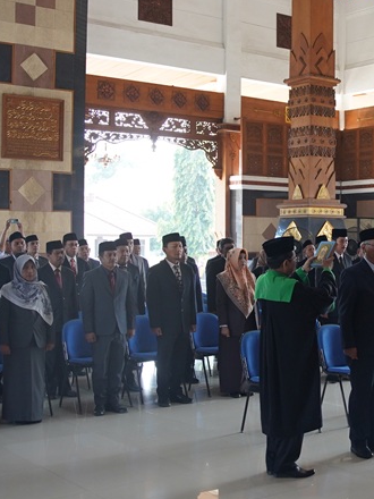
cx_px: 355
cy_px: 251
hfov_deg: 25.5
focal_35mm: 55
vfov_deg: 34.9
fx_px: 792
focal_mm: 24
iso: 1000
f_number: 2.8
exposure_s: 1/400
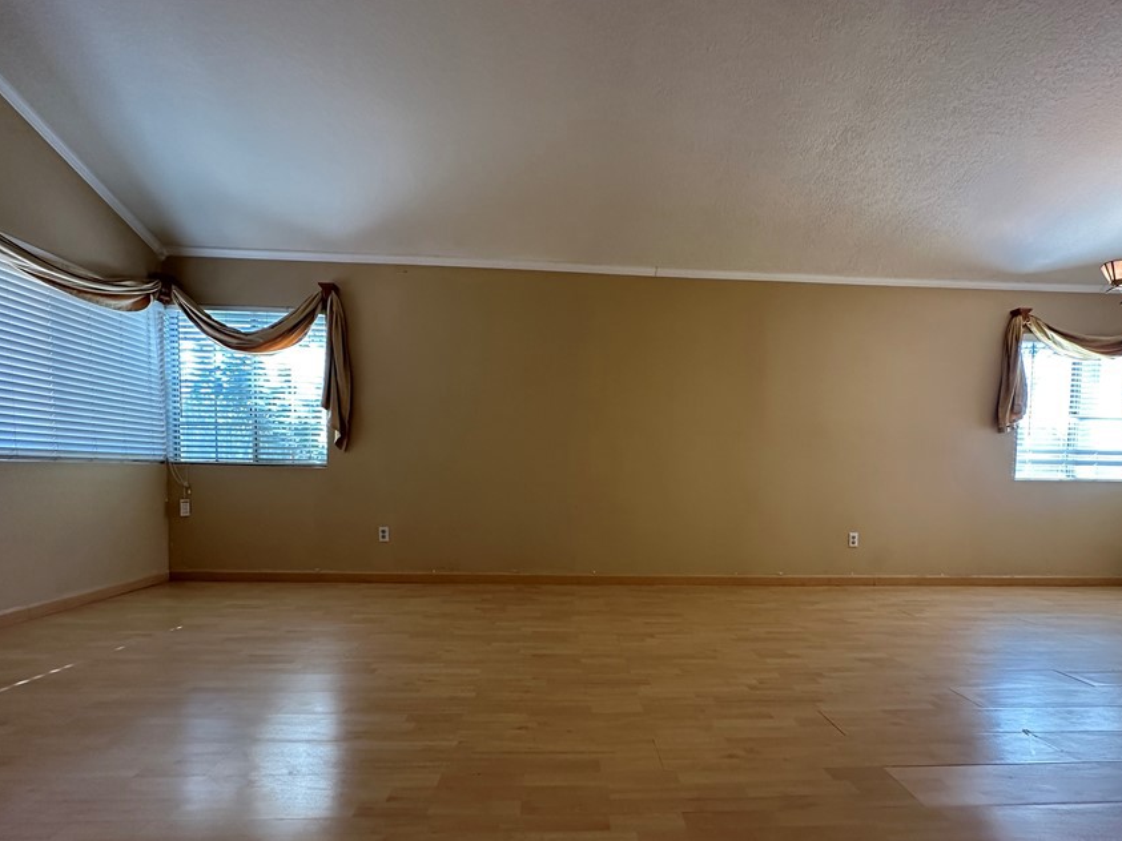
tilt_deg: -2.6
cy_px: 503
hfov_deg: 91.0
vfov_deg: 73.9
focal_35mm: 17
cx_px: 588
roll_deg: -1.2
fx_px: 551
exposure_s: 1/120
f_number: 2.2
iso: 200
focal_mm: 2.22
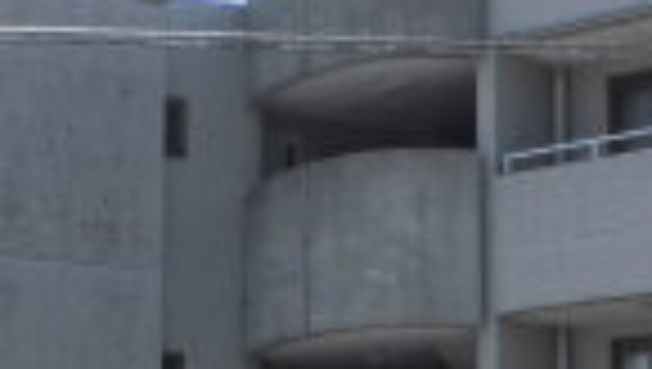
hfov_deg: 15.4
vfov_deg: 8.7
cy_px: 450
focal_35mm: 139
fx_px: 2406
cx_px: 360
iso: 100
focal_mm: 5.3
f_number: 3.7
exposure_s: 1/320
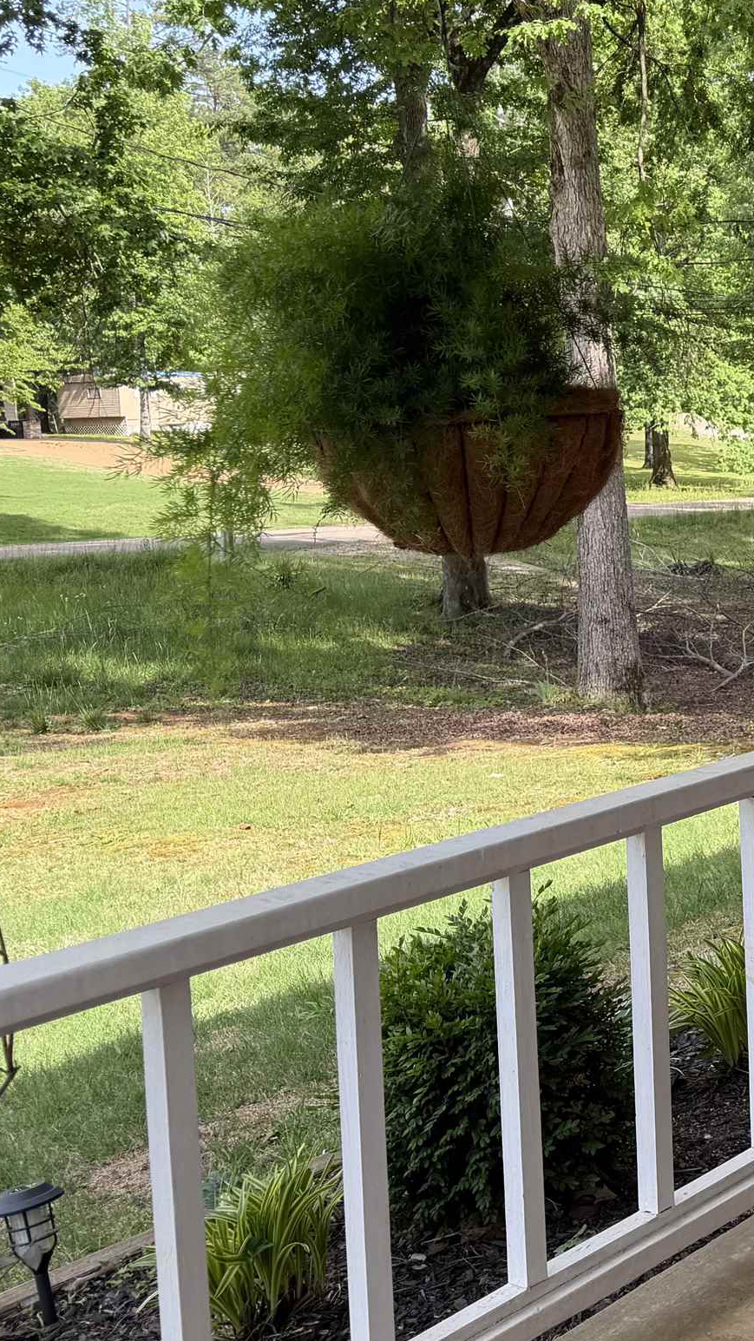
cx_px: 1128
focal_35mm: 52
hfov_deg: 20.0
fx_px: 1848
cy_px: 544
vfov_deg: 39.7
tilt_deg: -4.9
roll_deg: +1.9
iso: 80
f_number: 1.78
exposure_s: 1/632
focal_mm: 6.76
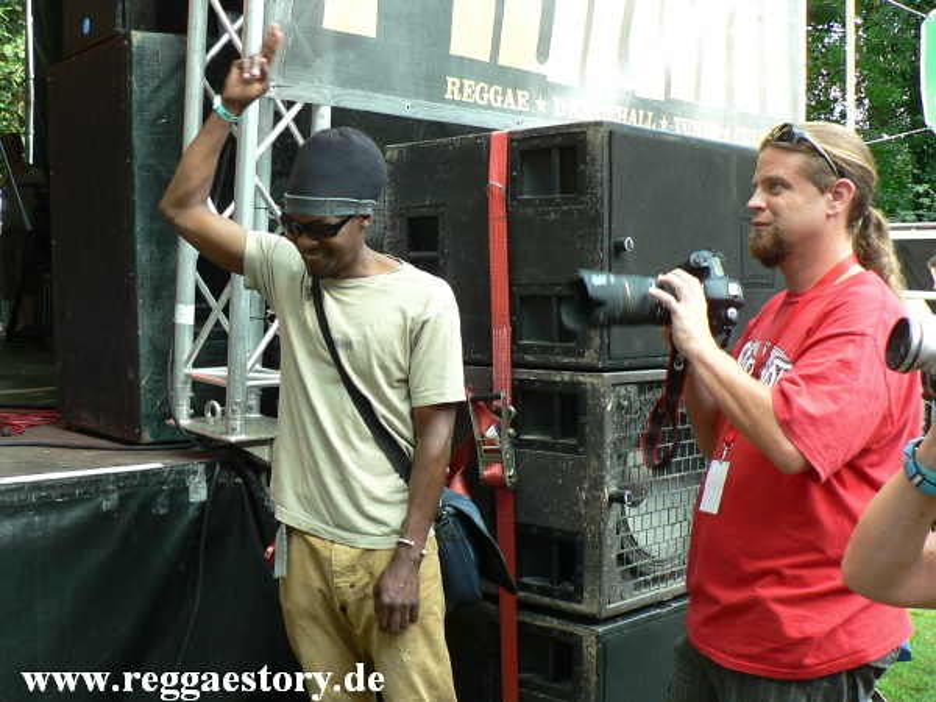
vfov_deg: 40.7
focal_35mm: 35
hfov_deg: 52.6
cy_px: 351
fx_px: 946
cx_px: 468
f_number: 2.8
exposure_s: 1/60
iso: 64
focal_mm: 6
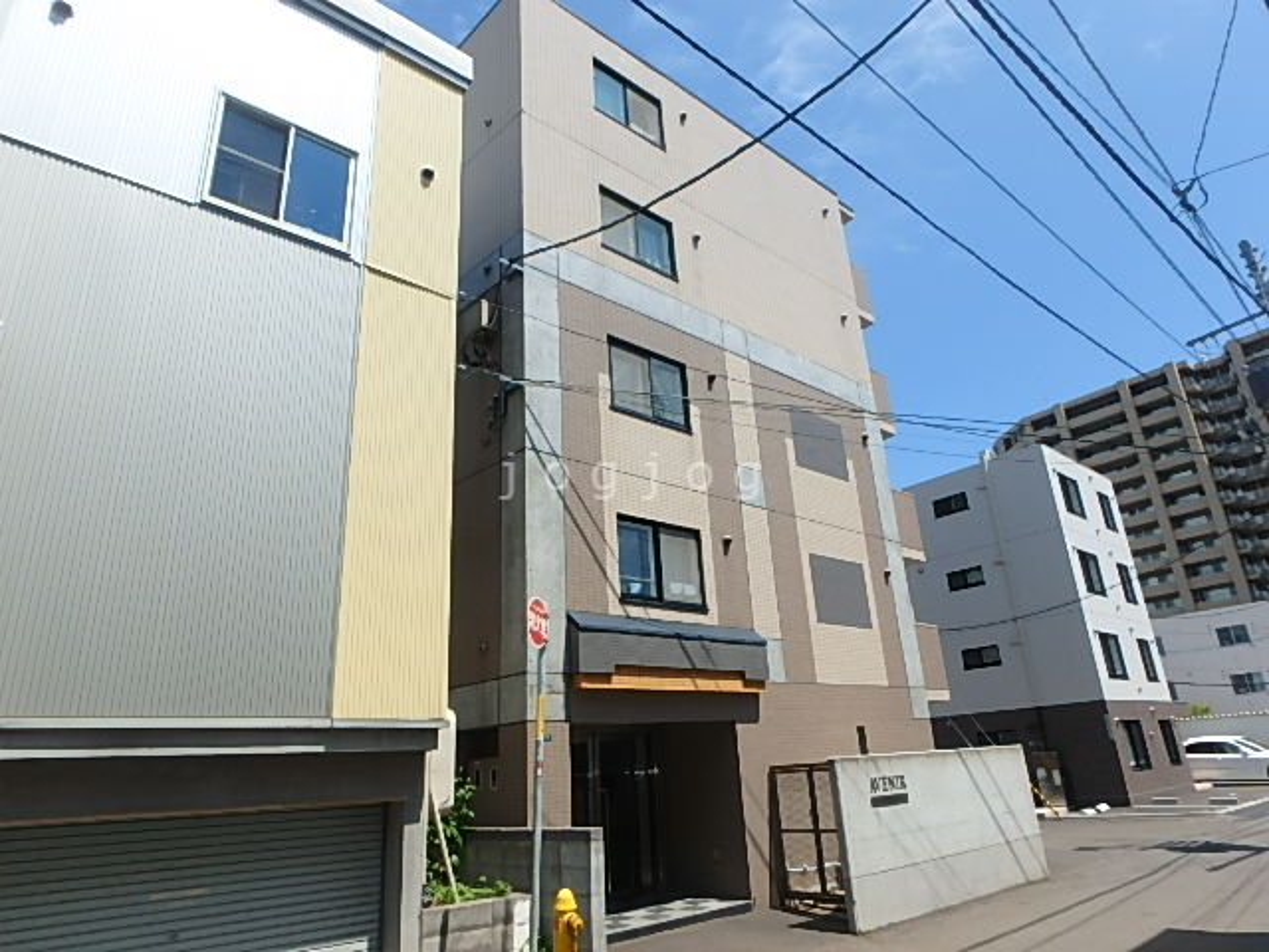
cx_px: 634
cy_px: 476
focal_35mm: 21
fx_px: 770
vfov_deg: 63.4
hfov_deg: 79.0
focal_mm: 3.7
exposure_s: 1/400
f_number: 6
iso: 125
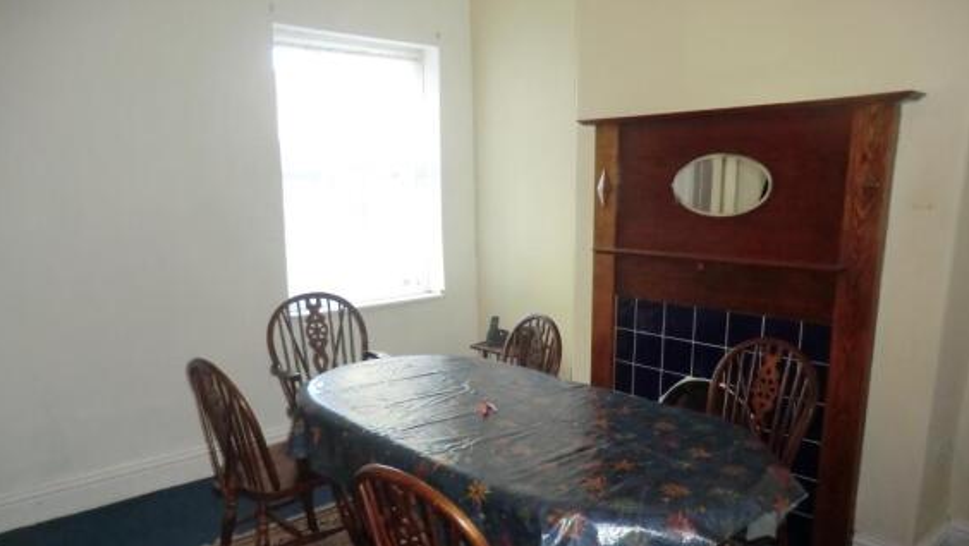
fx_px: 694
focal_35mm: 27
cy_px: 344
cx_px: 492
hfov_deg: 69.8
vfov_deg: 42.6
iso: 400
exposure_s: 1/60
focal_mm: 4.3
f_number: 3.2
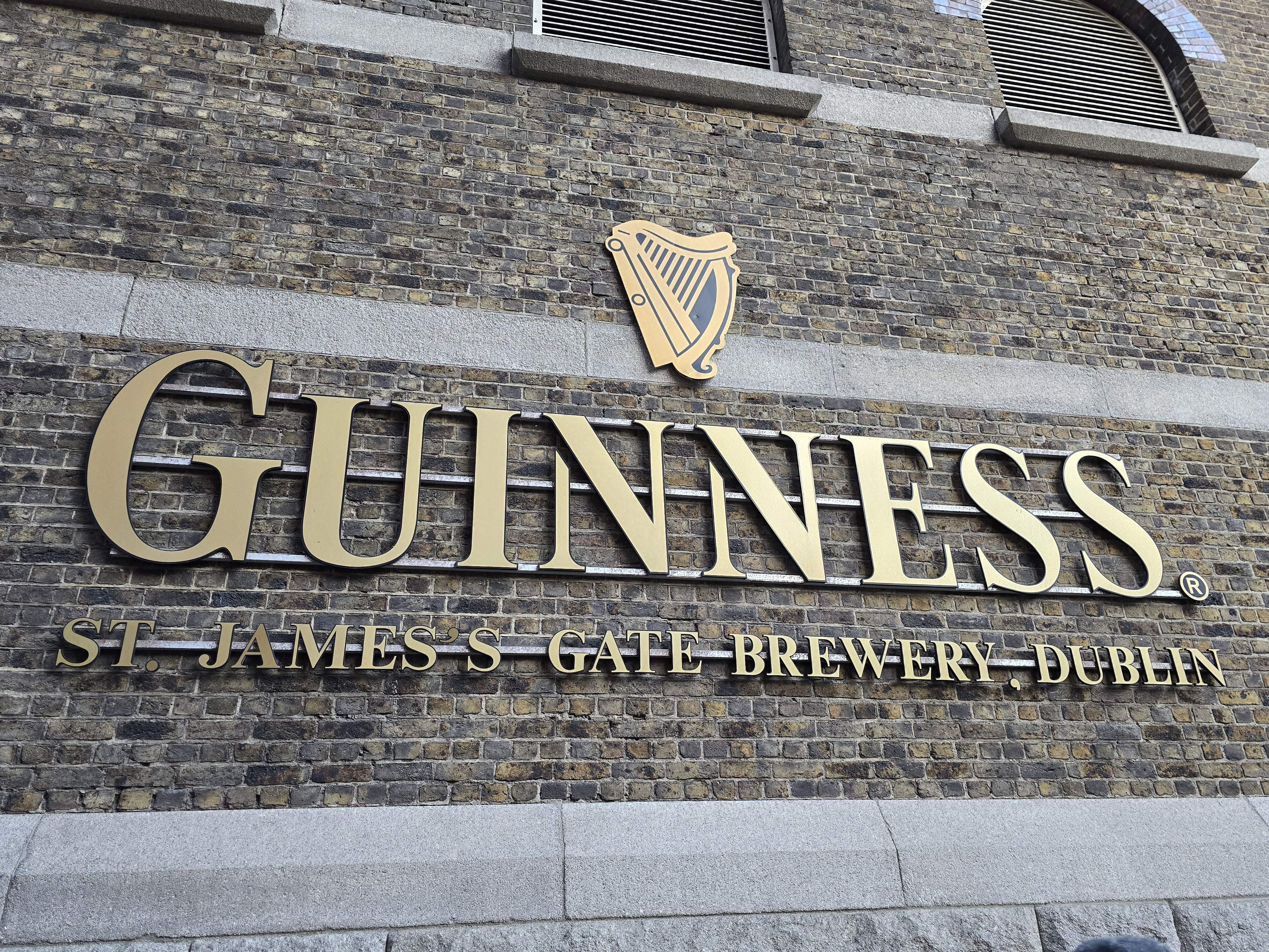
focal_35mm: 24
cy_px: 486
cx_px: 657
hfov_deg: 71.6
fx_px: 880
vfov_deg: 56.8
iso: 160
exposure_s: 1/180
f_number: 1.7
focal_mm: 6.3
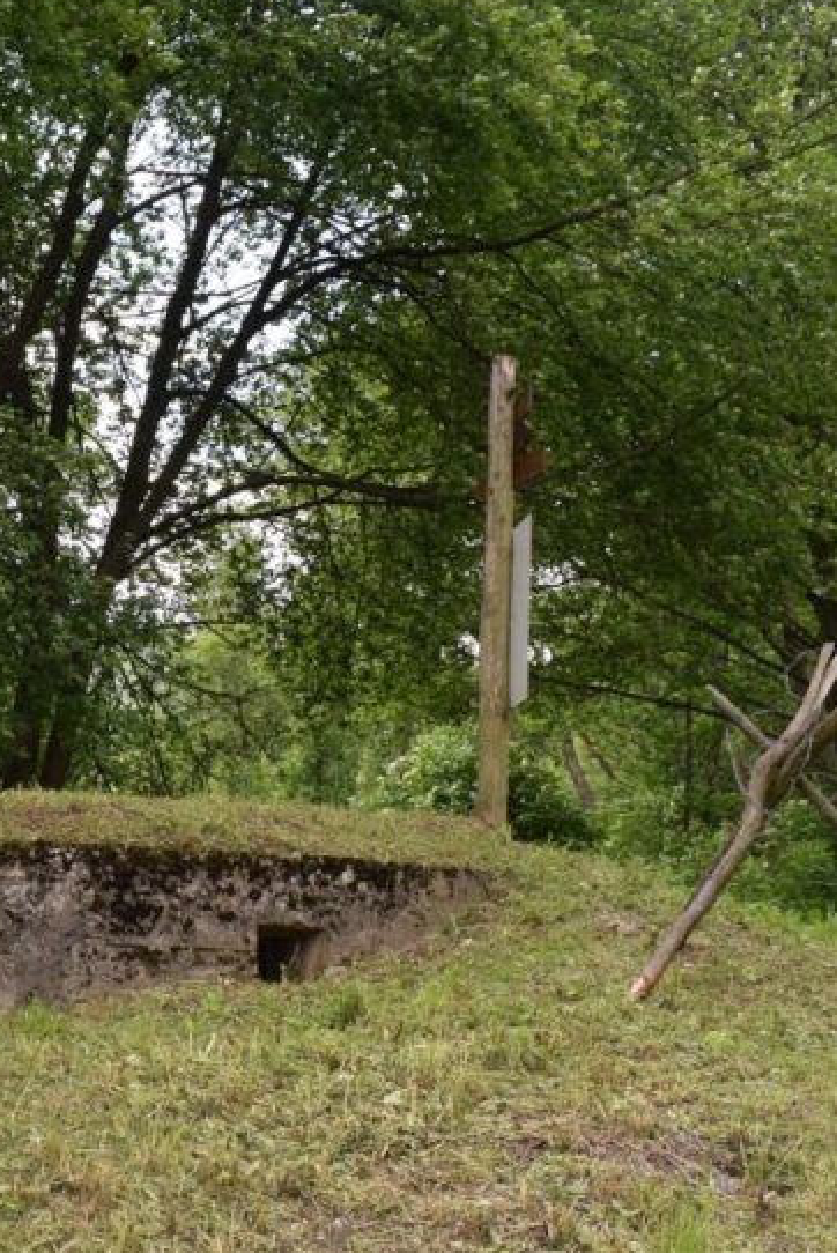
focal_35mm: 51
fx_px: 1776
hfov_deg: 24.9
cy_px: 761
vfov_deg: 38.7
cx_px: -46
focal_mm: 18
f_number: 7.1
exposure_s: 1/200
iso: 400
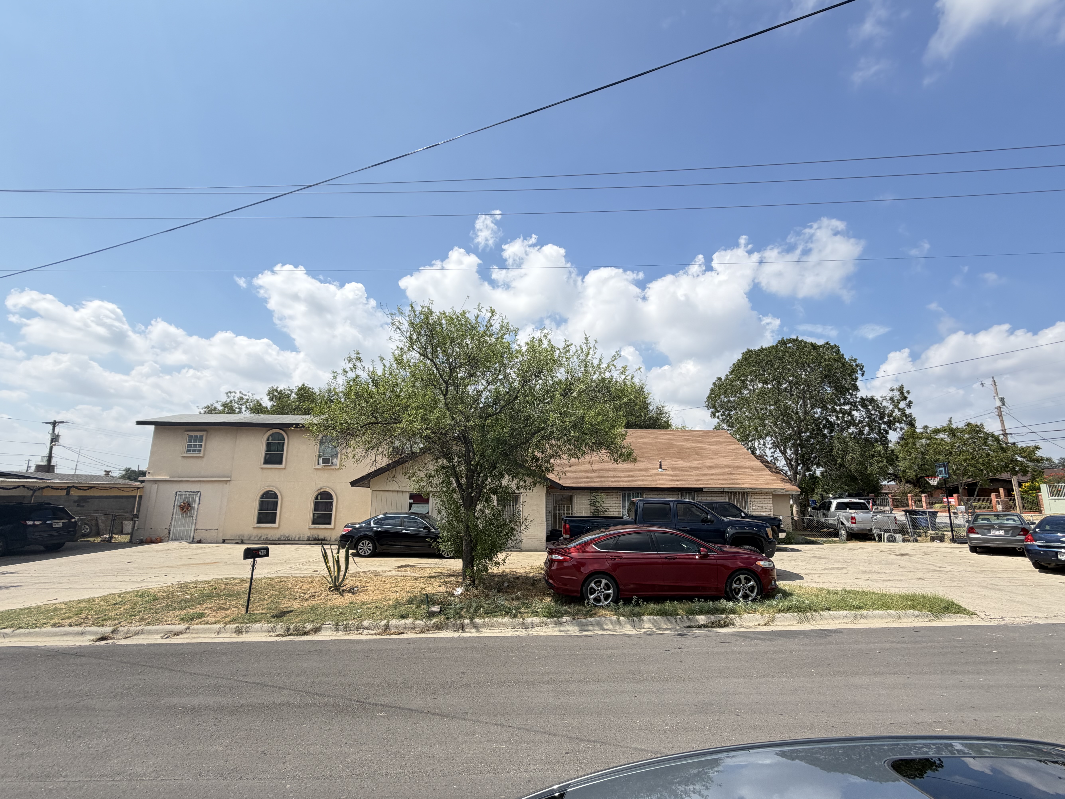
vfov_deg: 81.7
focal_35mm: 15
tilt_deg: +10.6
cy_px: 412
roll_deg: -1.3
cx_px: 551
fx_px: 461
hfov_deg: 98.1
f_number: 2.2
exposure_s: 1/779
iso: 32
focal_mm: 2.22
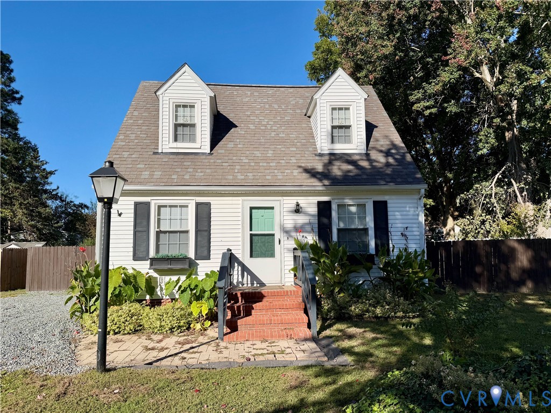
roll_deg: +0.8
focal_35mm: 24
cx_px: 276
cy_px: 206
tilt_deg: +5.5
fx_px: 382
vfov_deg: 56.8
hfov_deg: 71.6
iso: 80
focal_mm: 6.76
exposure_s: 1/6711
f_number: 1.78
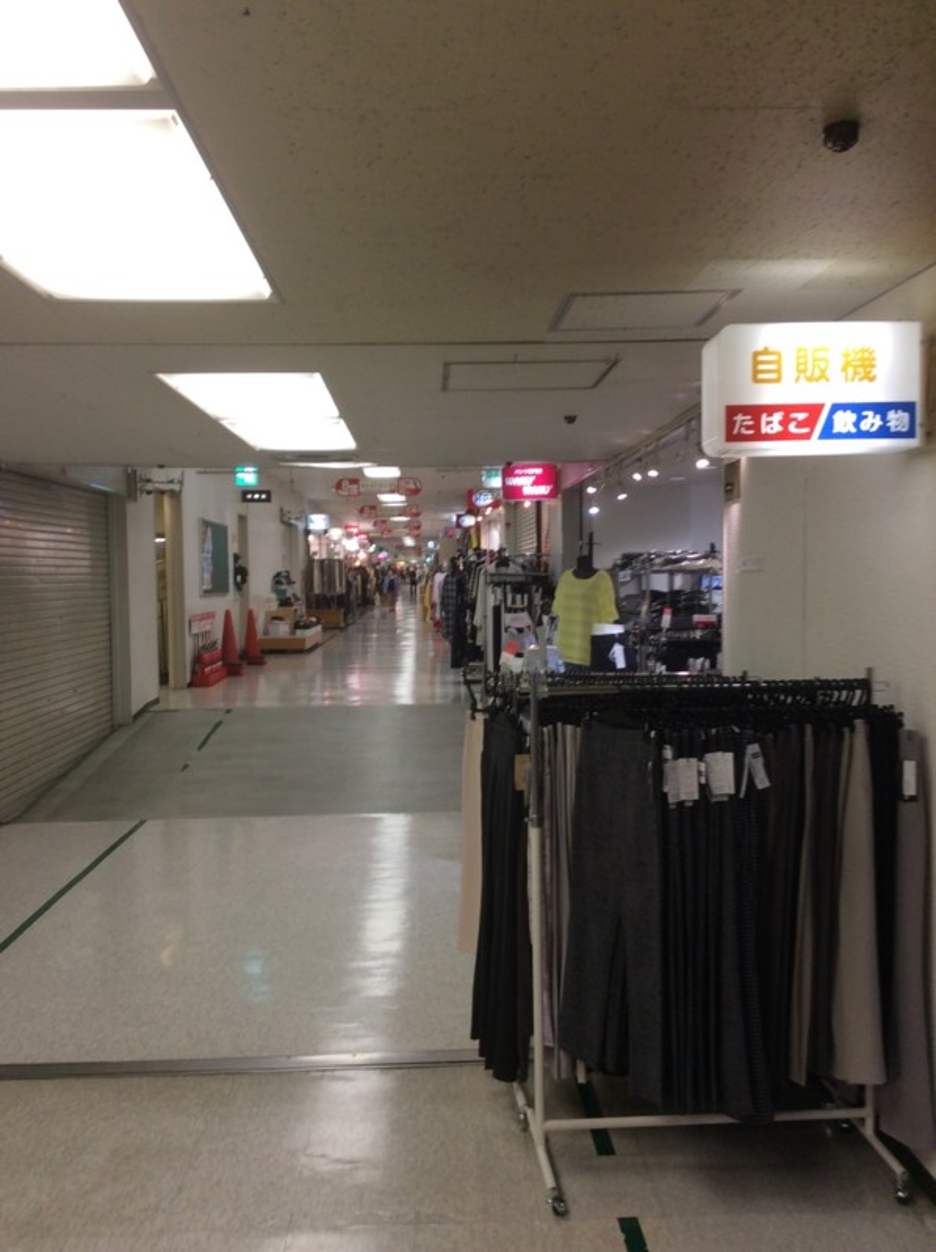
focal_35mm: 32
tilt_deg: -3.8
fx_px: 1156
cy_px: 626
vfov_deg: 56.9
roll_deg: +1.1
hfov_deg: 44.1
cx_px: 468
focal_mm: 3.3
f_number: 2.4
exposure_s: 1/30
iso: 40
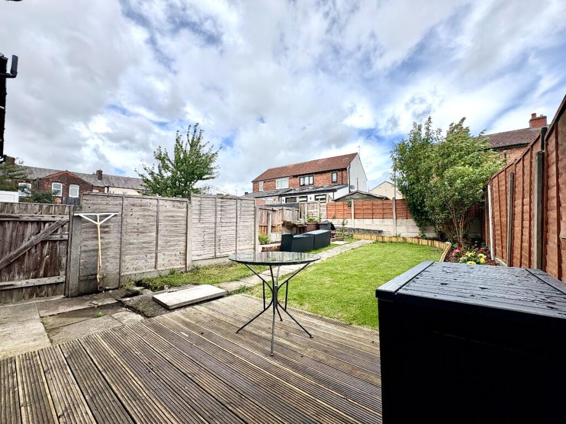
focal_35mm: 14
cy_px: 212
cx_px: 283
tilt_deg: +4.1
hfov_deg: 102.1
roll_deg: -0.1
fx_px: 229
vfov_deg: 85.7
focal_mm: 2.22
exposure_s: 1/1236
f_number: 2.2
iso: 50
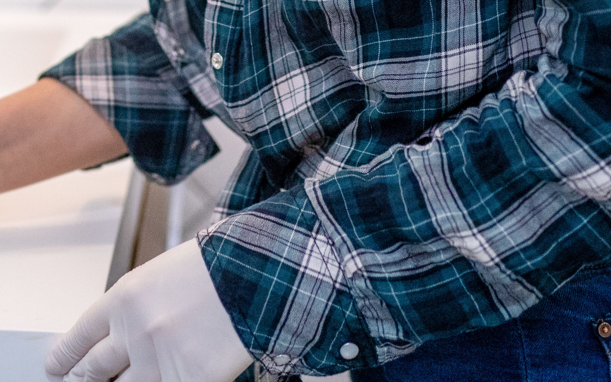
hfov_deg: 20.1
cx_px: -11
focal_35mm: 100
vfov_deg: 12.5
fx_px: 1665
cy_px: -160
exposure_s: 1/2500
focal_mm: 35
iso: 2500
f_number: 2
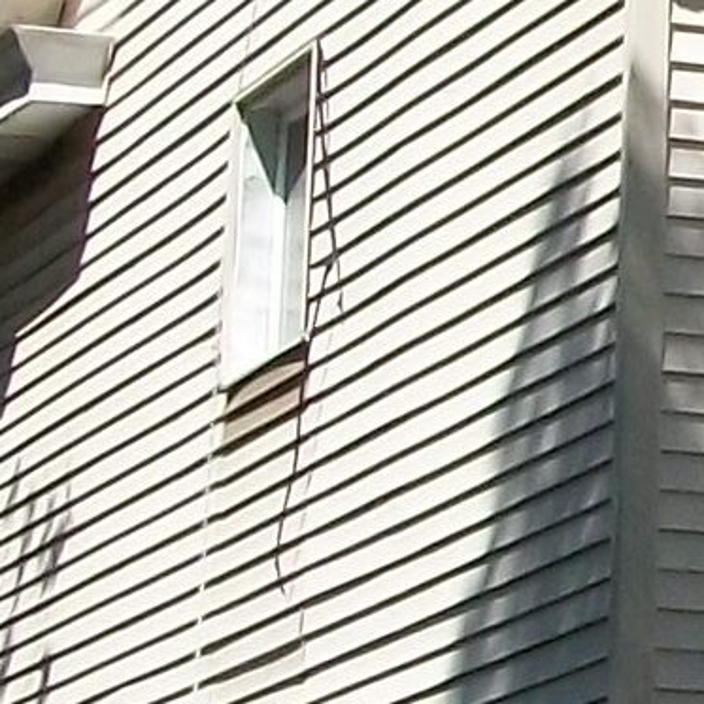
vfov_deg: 7.5
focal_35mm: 233
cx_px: 1778
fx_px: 5361
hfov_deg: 7.0
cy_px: 327
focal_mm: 5.7
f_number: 5.5
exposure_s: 1/400
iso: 80
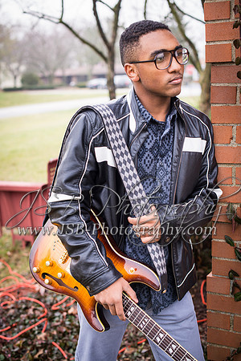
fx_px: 502
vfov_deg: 39.6
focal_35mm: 50
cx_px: 120
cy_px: 180
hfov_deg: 27.0
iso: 200
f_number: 2.8
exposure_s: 1/60
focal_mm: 50
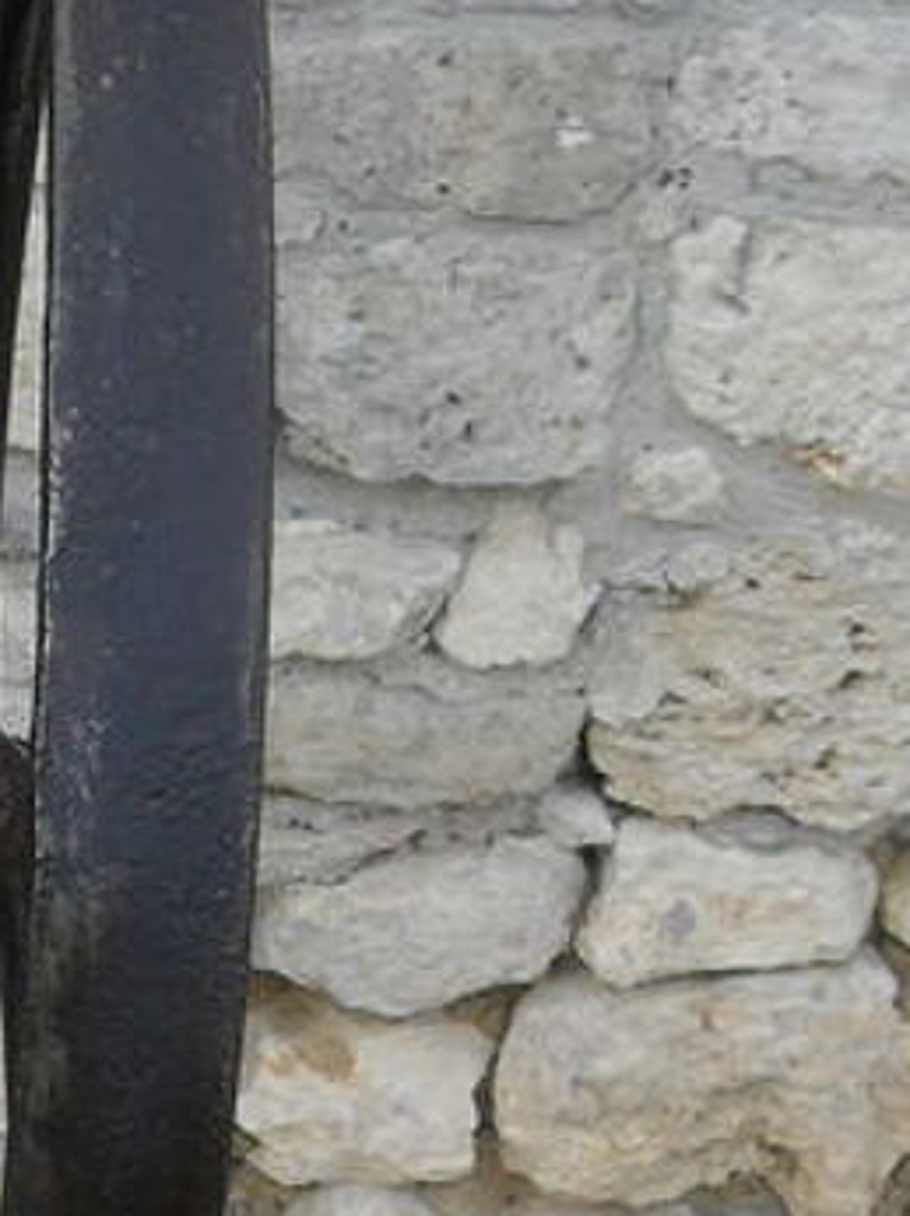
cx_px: -583
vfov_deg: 14.1
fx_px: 4738
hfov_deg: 10.5
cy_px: 1513
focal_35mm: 135
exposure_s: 1/125
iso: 100
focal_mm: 6.3
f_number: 3.2
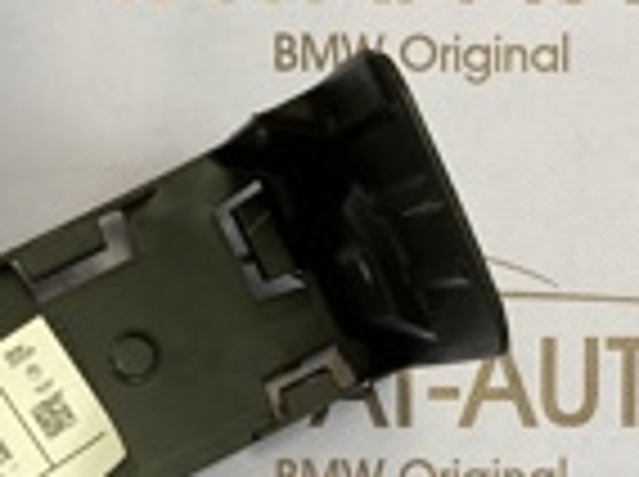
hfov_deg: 15.7
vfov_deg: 11.2
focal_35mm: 126
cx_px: 378
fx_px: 2322
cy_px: 767
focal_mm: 3.99
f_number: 1.8
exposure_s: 1/103
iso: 80
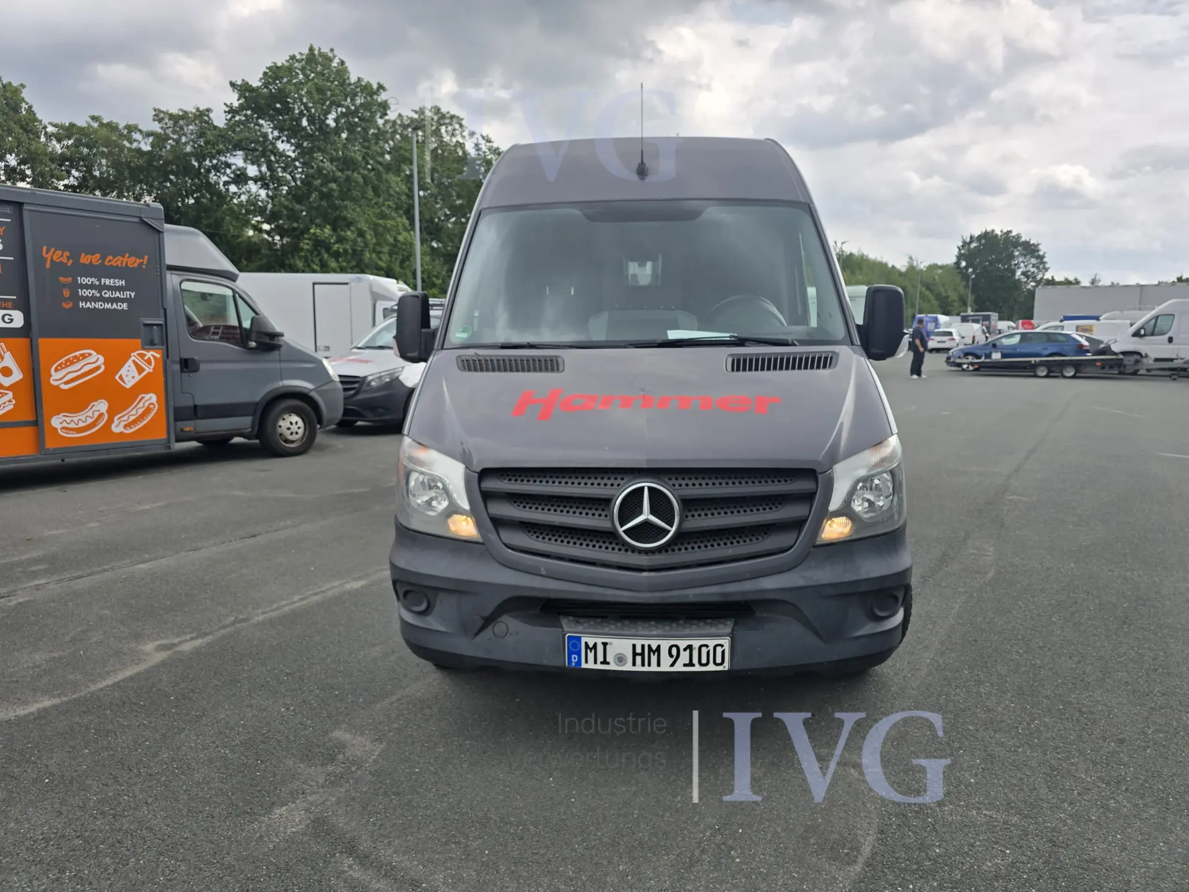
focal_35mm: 23
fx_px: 790
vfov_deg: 58.9
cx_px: 594
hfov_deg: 73.9
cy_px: 446
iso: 12
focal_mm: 6.3
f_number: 1.7
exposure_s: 1/652
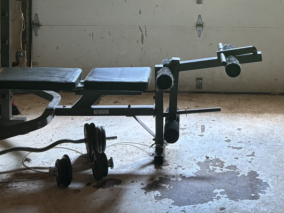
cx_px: 188
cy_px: -49
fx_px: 591
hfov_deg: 26.9
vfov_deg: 19.2
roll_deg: -0.2
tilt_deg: -4.7
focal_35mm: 72
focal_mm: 5.96
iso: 250
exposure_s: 1/60
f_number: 1.6
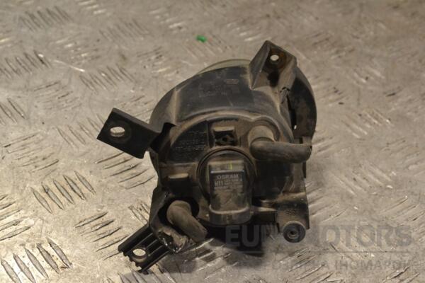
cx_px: 212
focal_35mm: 78
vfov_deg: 17.5
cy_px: 142
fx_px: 921
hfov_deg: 26.0
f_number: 10
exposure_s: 1/400
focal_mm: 52
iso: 3200
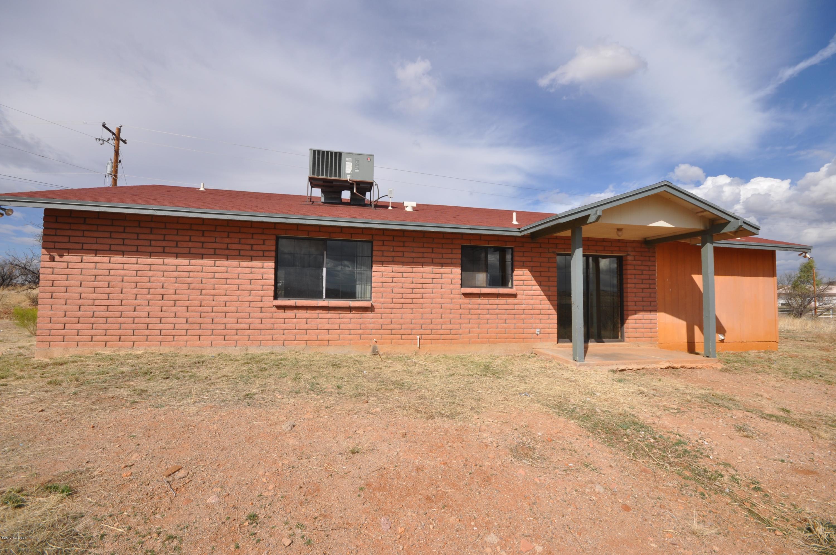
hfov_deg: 100.5
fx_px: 348
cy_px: 278
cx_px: 418
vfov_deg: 77.2
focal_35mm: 15
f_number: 10
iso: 200
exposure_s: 1/500
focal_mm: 10
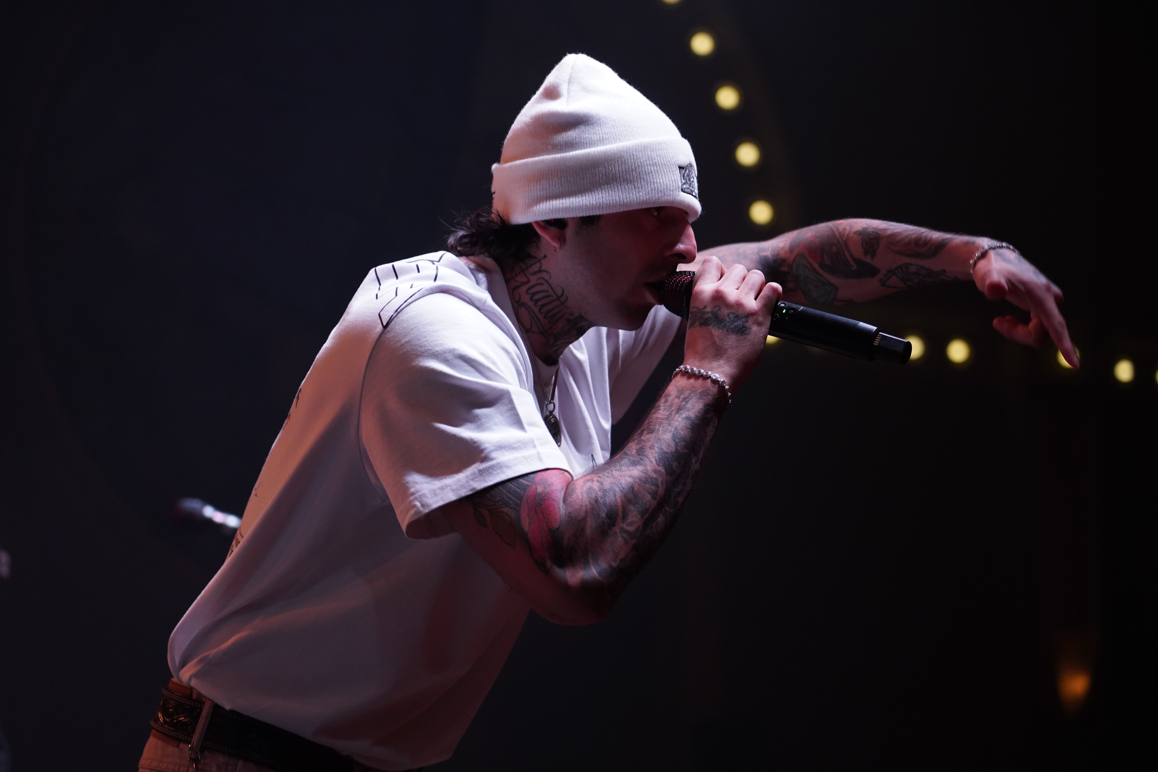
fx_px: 3377
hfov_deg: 19.5
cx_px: 579
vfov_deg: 13.0
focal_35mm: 105
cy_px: 386
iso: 4000
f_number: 4
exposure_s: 1/125
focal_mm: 105
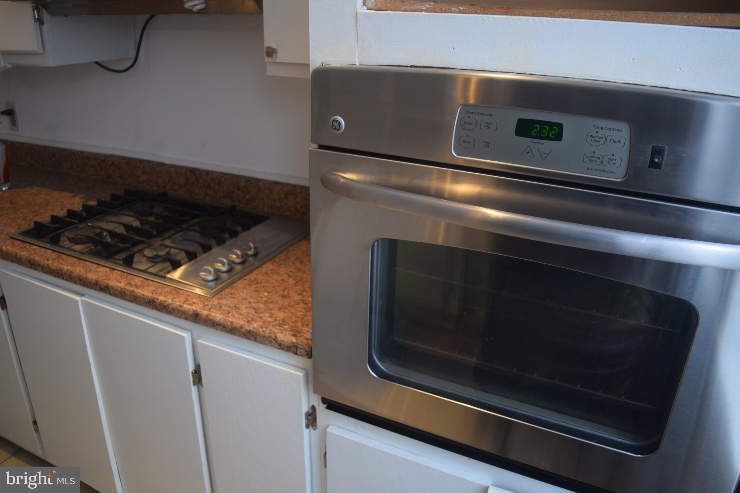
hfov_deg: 53.1
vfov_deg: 36.9
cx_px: 370
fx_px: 740
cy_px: 246
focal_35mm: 36
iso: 500
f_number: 4
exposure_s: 1/60
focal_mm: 24
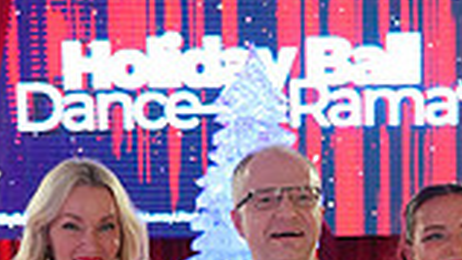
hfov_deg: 16.3
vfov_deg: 8.8
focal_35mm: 131
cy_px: 497
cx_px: 311
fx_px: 1605
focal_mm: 34
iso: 4000
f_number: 4
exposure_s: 1/400
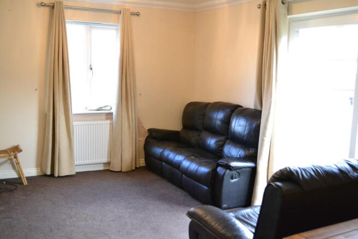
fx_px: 358
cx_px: 179
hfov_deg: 53.1
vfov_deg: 36.9
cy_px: 120
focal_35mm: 36
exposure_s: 1/100
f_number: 4
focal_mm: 24
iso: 3200
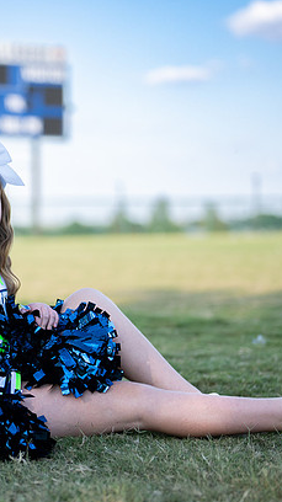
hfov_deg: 12.2
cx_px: 15
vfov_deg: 21.8
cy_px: 262
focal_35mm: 98
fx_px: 1305
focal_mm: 50
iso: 125
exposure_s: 1/4000
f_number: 1.2
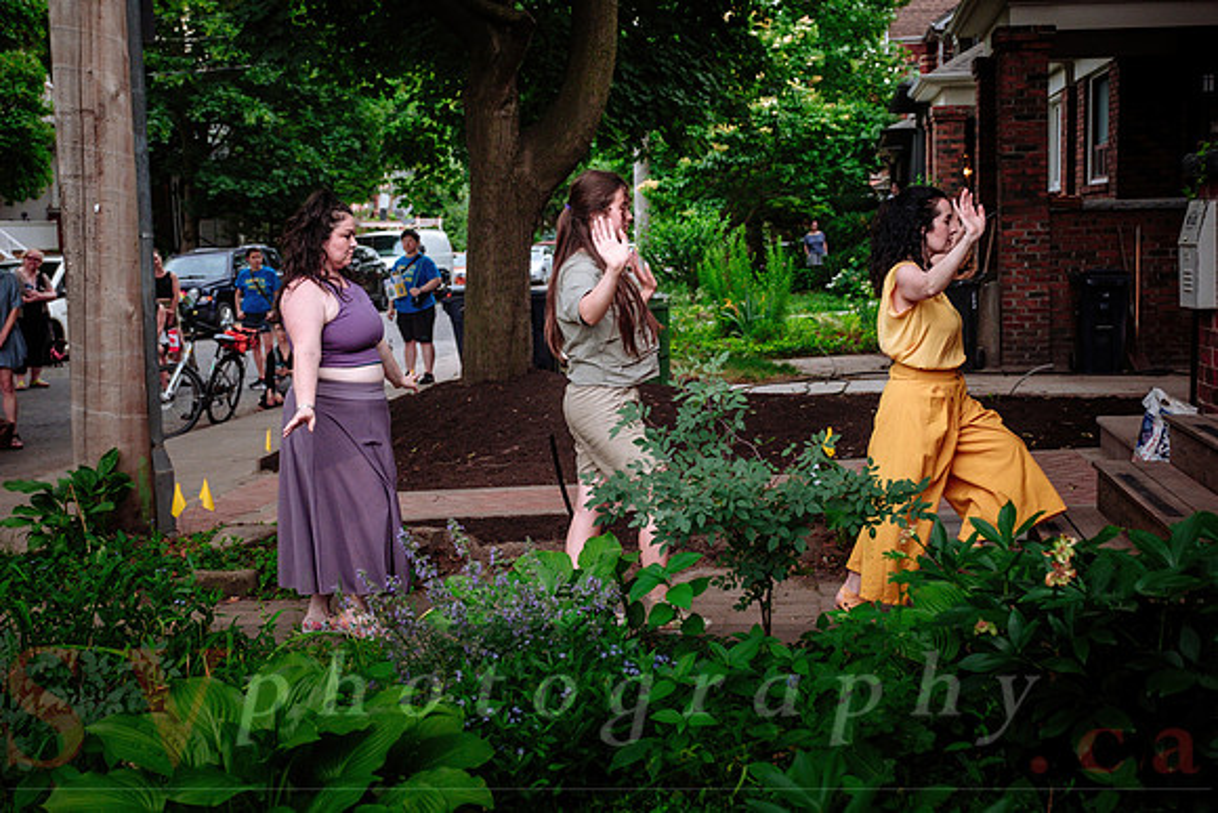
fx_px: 1387
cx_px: 609
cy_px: 406
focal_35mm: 41
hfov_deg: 47.4
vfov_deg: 32.6
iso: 1600
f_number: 2.8
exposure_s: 1/250
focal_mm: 27.4
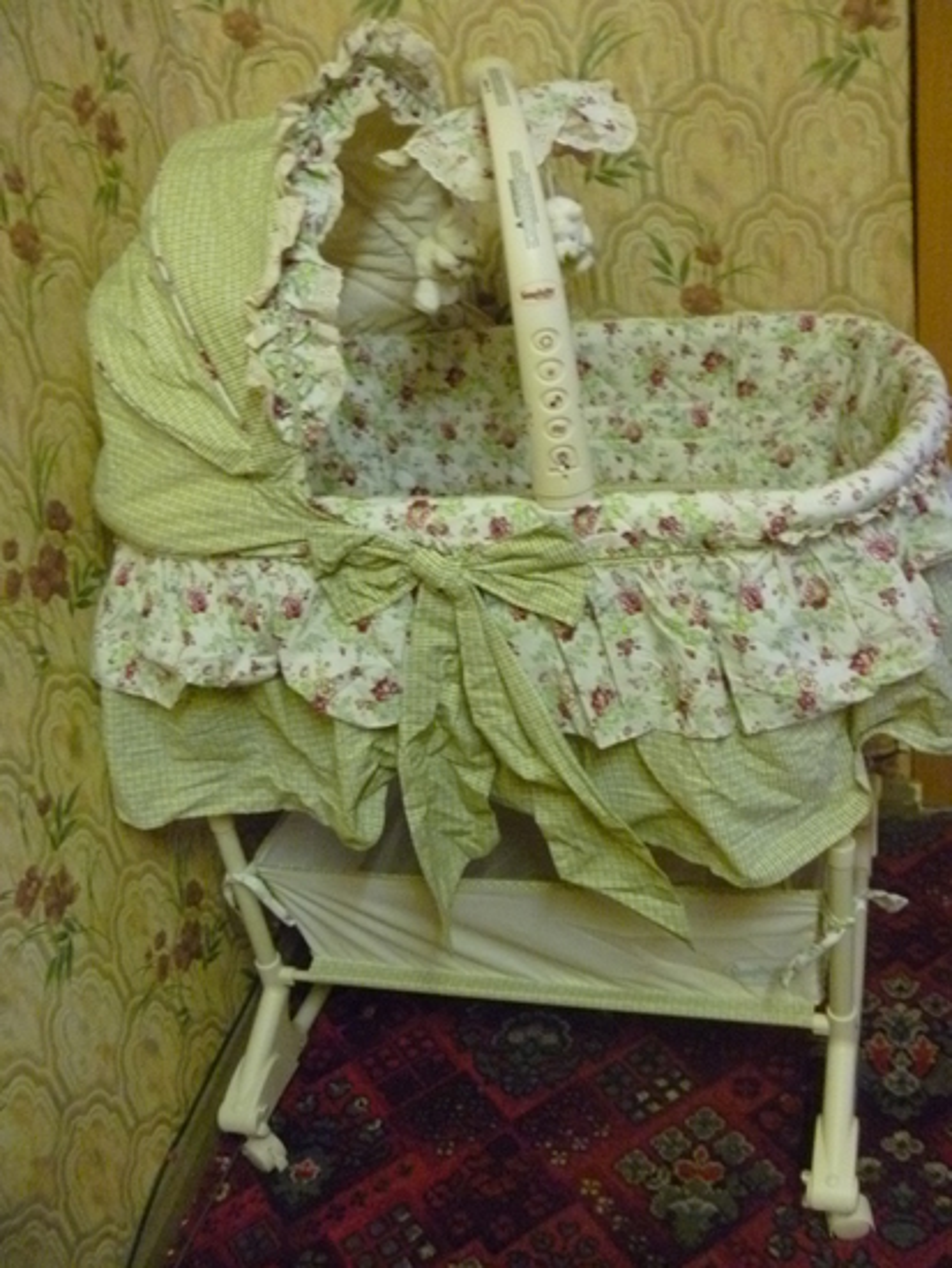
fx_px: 1282
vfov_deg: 52.6
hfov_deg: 40.7
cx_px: 476
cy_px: 634
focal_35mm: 35
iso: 800
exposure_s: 1/10
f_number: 3.5
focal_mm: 6.3
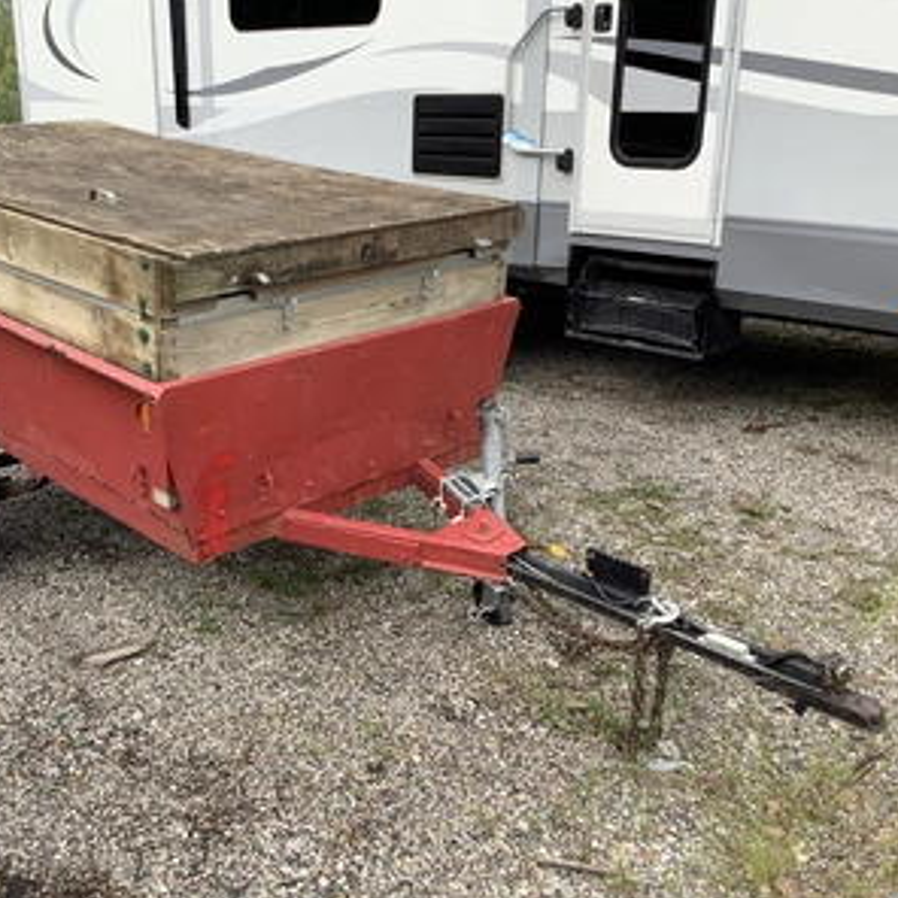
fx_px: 1086
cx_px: 322
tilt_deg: -17.9
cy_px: 449
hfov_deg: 44.5
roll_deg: +2.4
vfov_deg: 44.9
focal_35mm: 37
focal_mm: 3.3
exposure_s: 1/120
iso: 25
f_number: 2.4
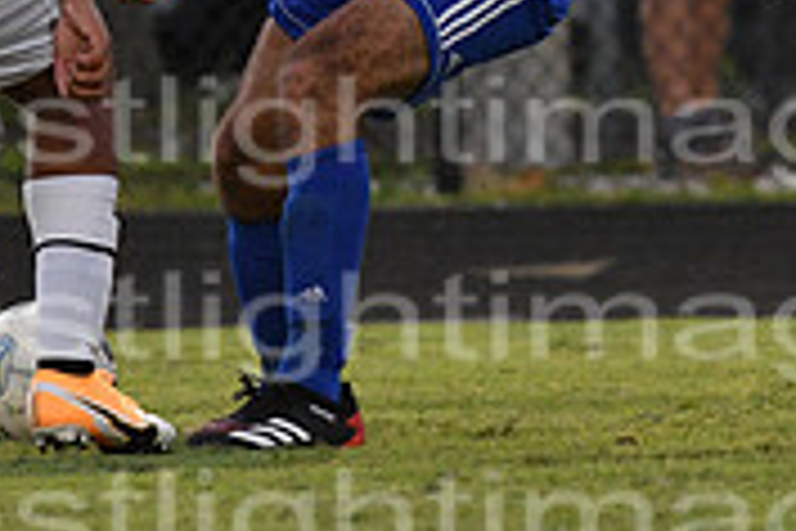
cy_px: -164
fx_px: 32567
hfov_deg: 1.4
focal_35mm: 1473
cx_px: 409
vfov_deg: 0.9
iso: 4000
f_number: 4.5
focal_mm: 300
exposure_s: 1/800
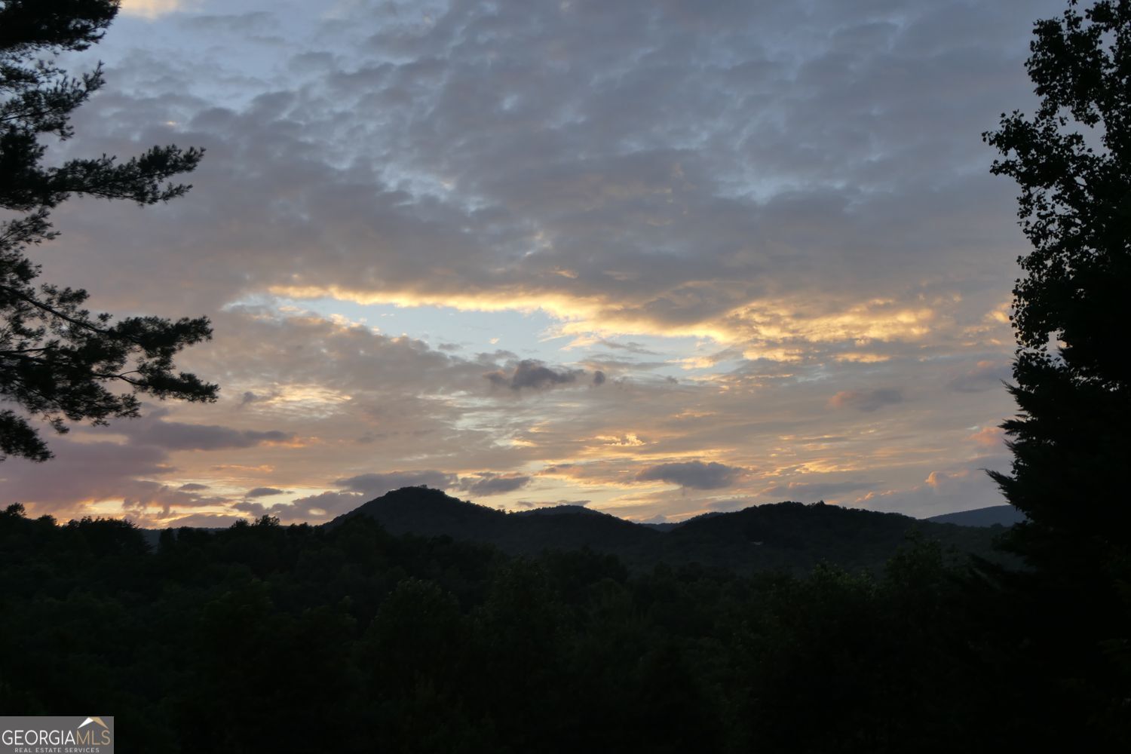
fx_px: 1194
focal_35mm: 38
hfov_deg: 50.7
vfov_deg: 35.1
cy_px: 377
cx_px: 566
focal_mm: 14.1
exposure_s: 1/160
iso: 125
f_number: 4
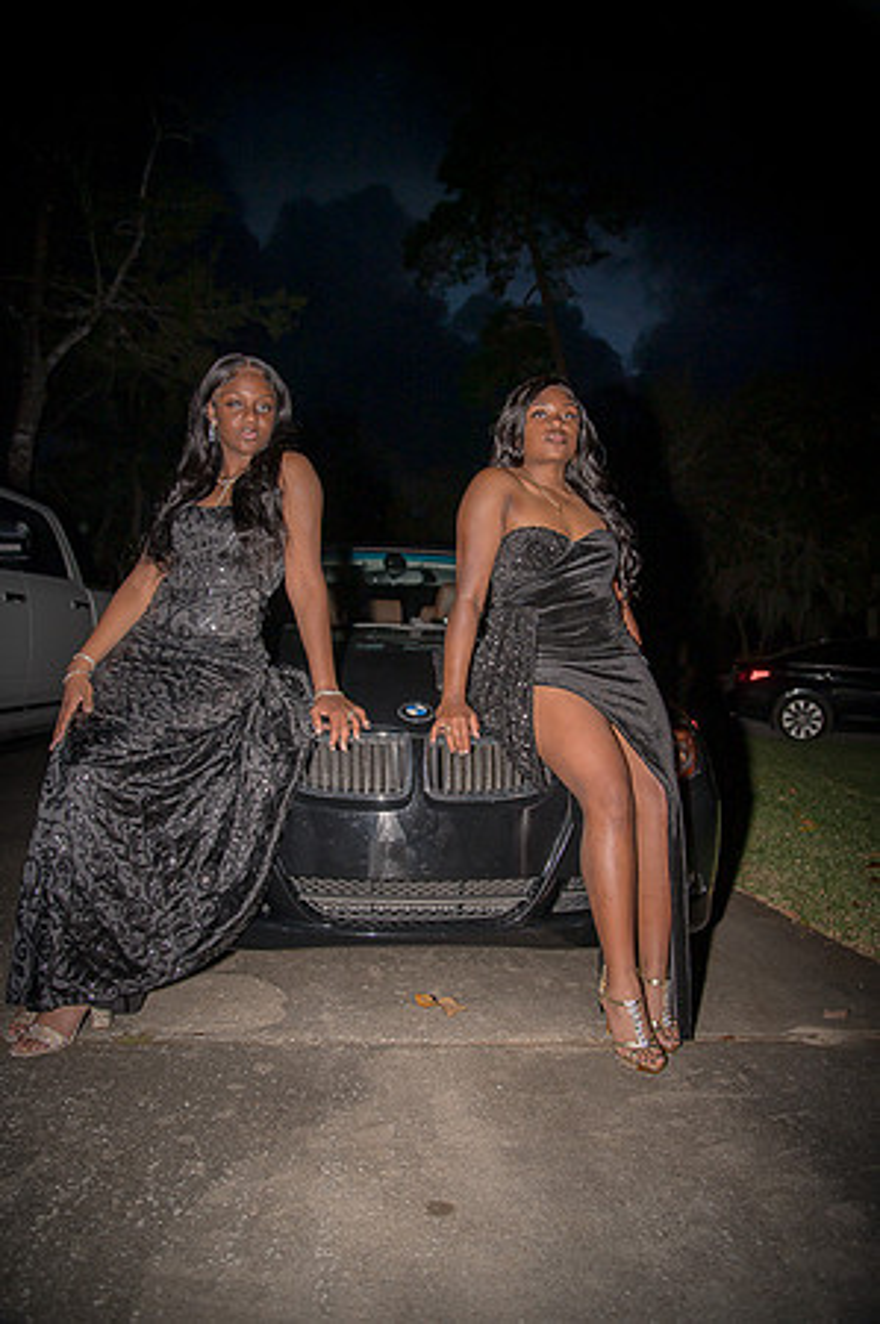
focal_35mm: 24
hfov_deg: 53.0
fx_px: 882
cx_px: 440
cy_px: 662
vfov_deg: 73.8
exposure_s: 1/160
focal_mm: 24
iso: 640
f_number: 4
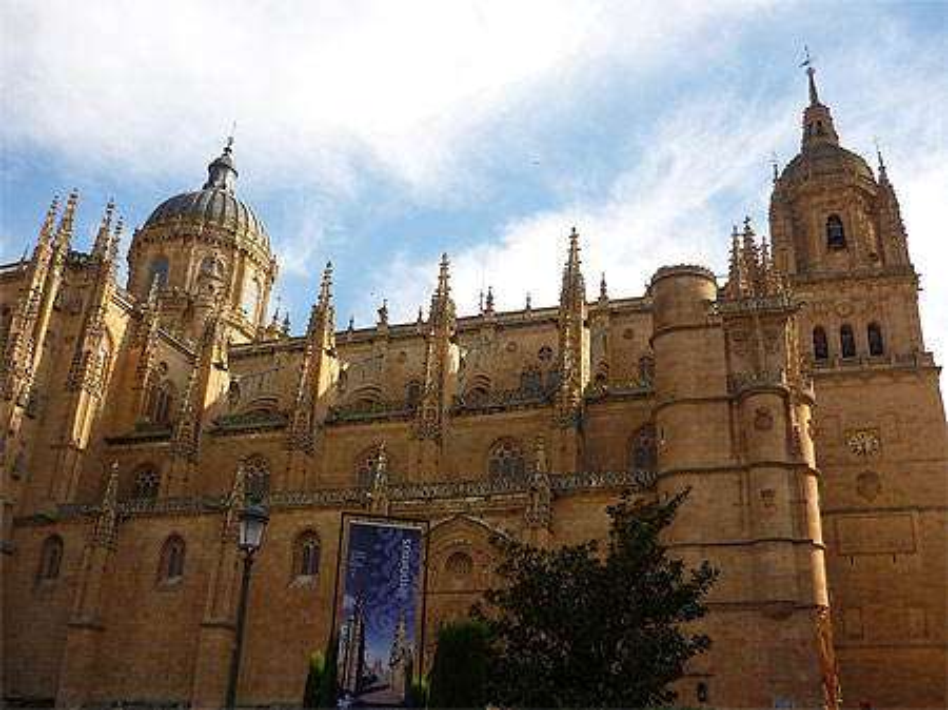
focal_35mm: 33
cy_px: 355
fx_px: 903
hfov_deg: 55.4
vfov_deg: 42.9
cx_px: 474
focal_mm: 5.5
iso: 100
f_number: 2.8
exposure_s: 1/800
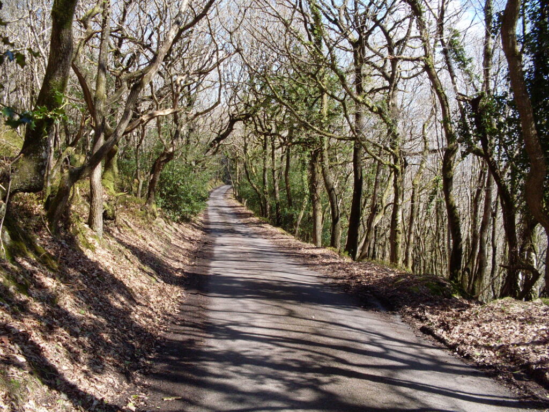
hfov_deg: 49.0
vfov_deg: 37.7
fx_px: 603
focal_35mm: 38
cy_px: 206
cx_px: 274
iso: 80
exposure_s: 1/500
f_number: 2.8
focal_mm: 6.3
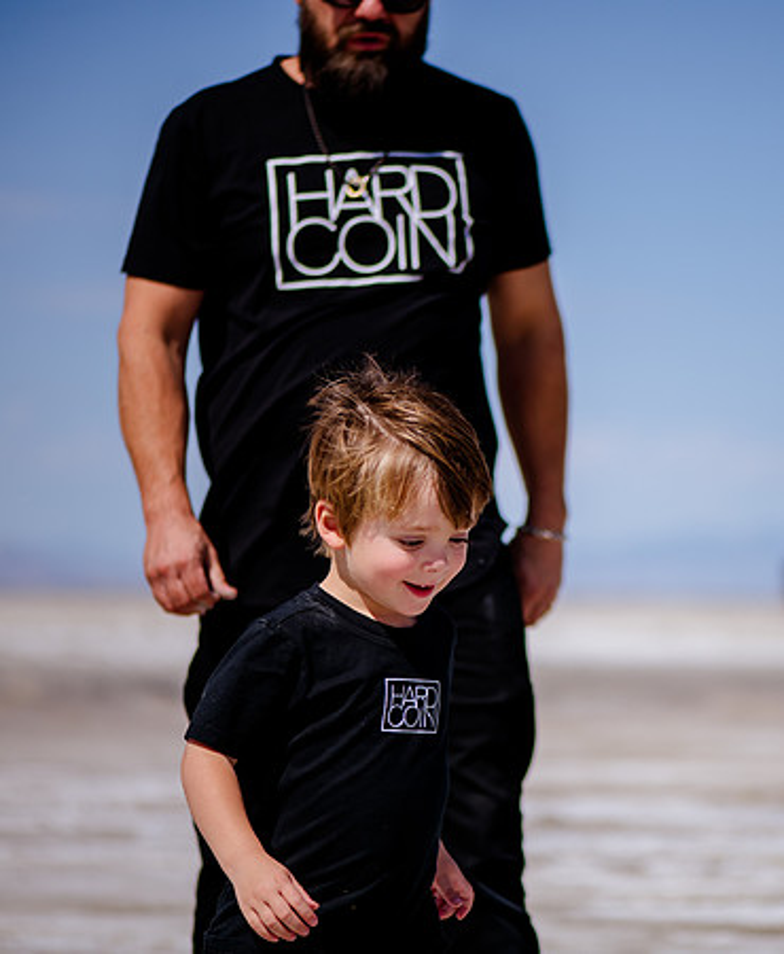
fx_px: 4201
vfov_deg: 12.9
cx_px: 607
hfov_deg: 10.6
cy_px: 479
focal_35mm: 147
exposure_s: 1/6400
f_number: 2.8
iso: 125
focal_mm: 105
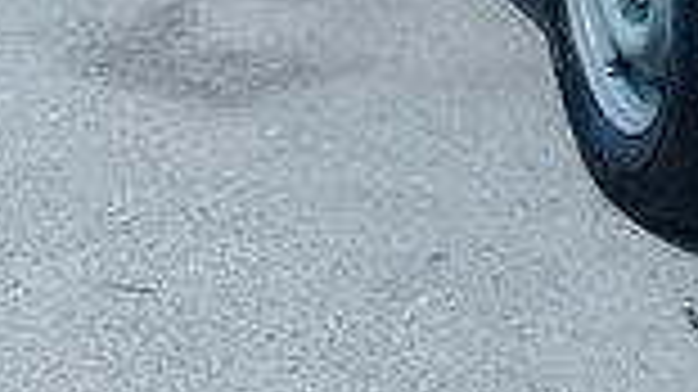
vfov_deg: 9.9
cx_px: 513
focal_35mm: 108
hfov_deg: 19.7
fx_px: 1998
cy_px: -518
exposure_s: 1/1076
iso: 64
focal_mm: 3.3
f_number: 2.2
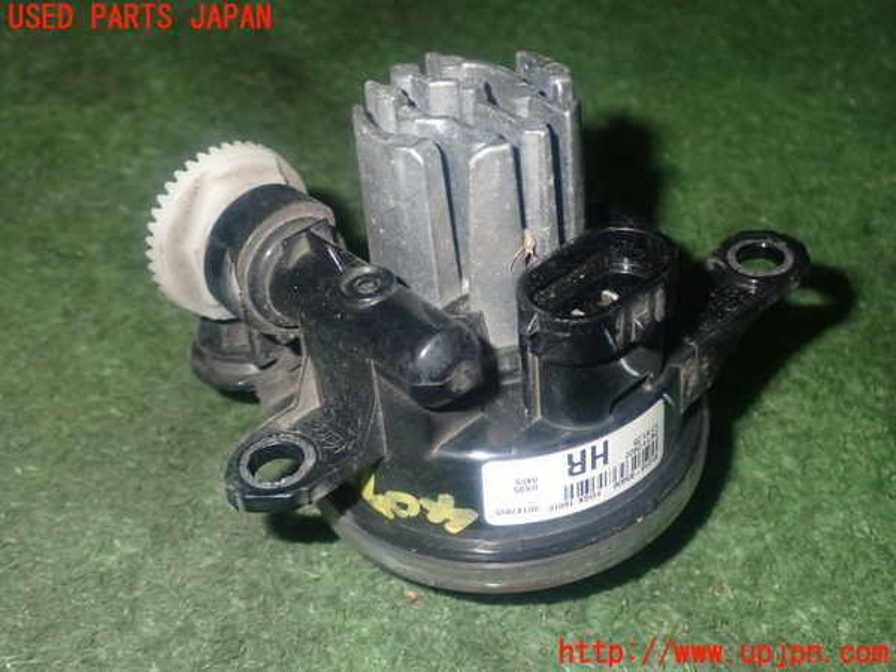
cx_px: 448
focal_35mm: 47
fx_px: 1217
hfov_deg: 40.4
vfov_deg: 30.9
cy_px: 336
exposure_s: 1/50
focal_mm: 8.4
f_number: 9
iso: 800
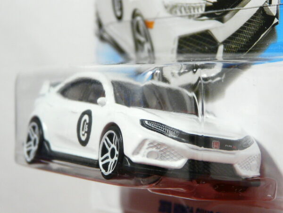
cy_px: 106
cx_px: 142
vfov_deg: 11.8
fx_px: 1030
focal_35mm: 126
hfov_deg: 15.6
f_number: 3.2
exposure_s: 1/30
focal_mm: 12.9
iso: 200
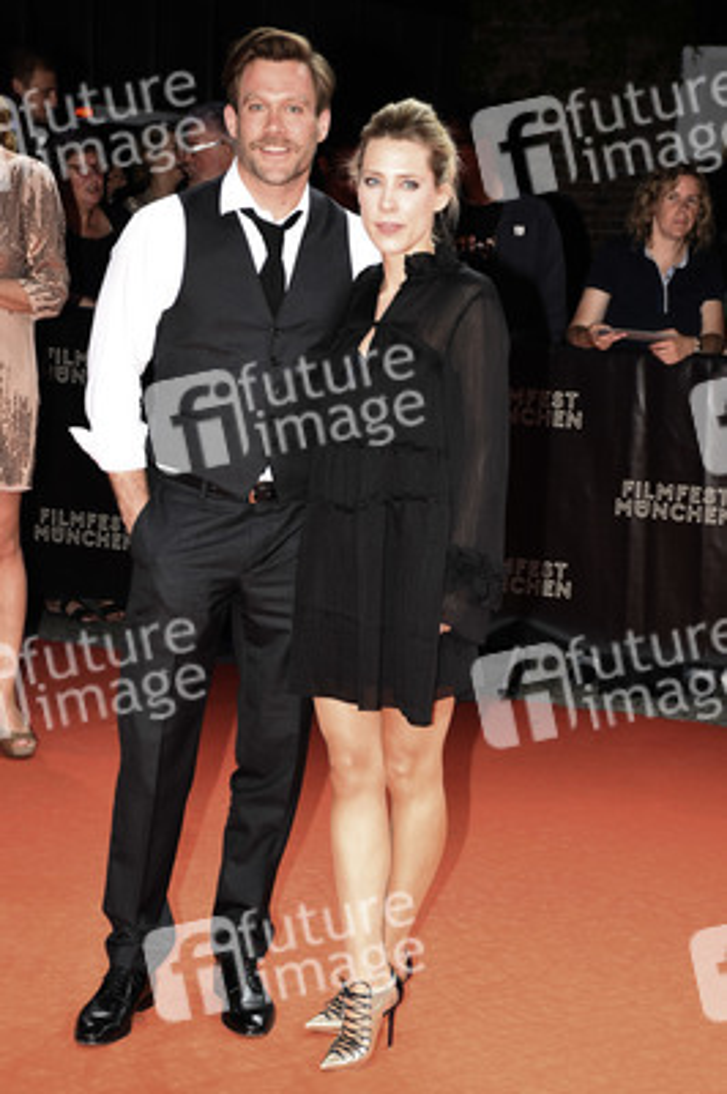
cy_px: 547
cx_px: 364
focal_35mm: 84
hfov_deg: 16.2
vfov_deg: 24.2
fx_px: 2549
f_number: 6.3
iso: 400
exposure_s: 1/160
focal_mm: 56
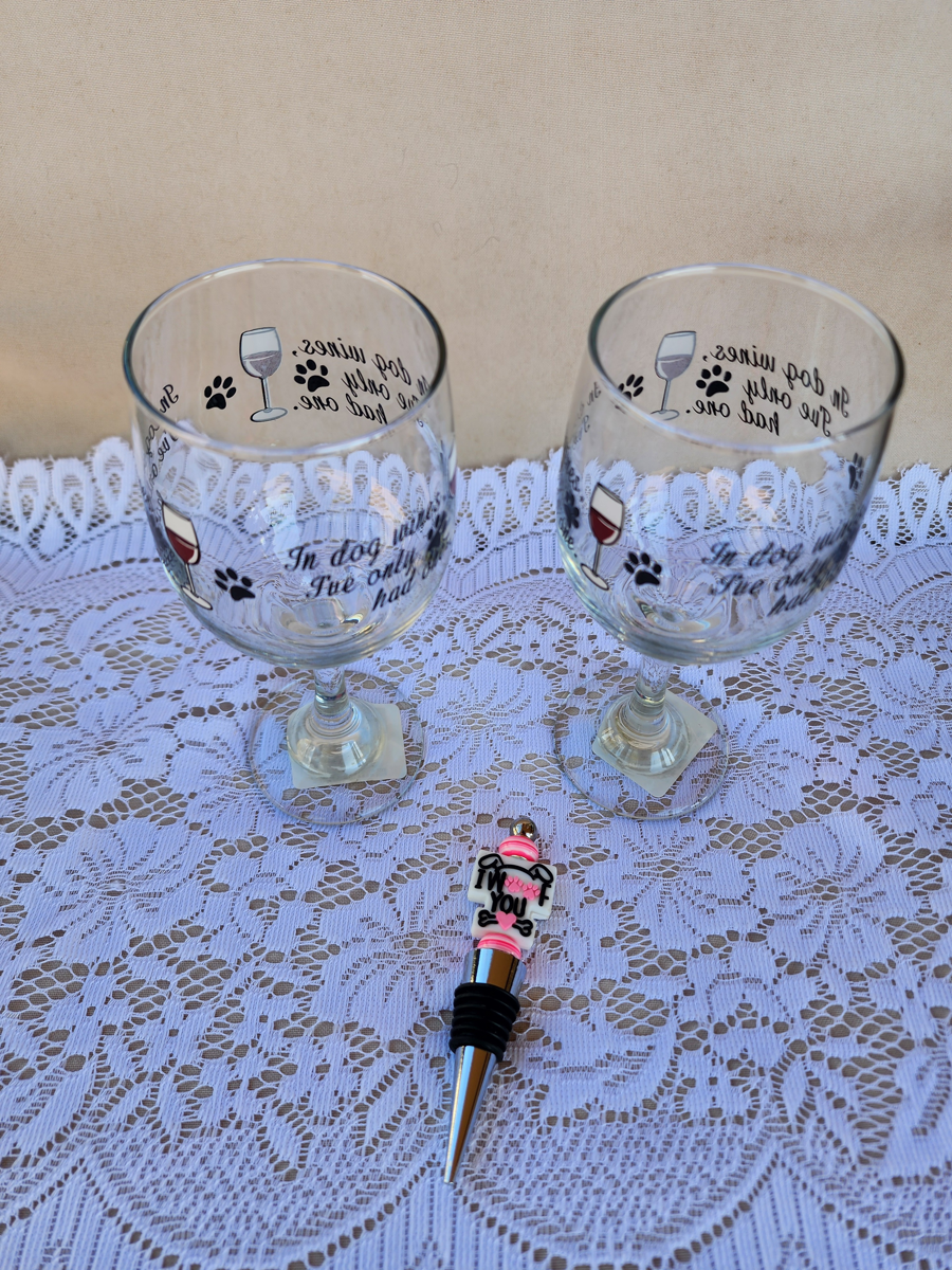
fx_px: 843
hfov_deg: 58.9
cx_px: 476
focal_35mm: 23
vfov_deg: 73.9
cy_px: 635
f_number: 1.8
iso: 20
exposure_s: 1/180
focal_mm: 6.4
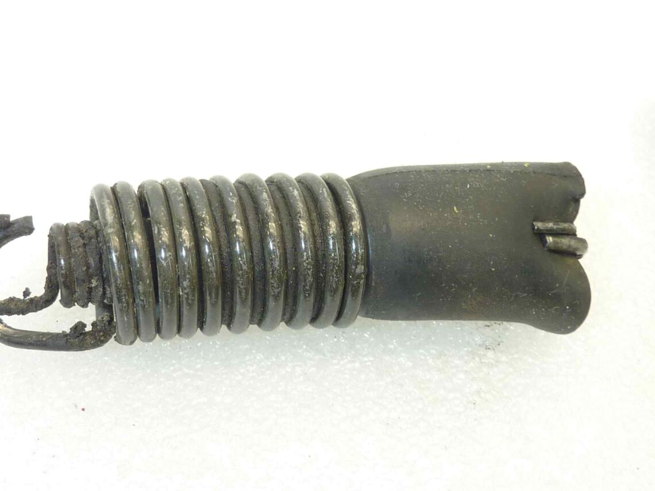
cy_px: 249
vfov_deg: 29.1
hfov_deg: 38.1
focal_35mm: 50
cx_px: 284
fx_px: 946
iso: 80
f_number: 3.3
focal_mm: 4.4
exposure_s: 1/15
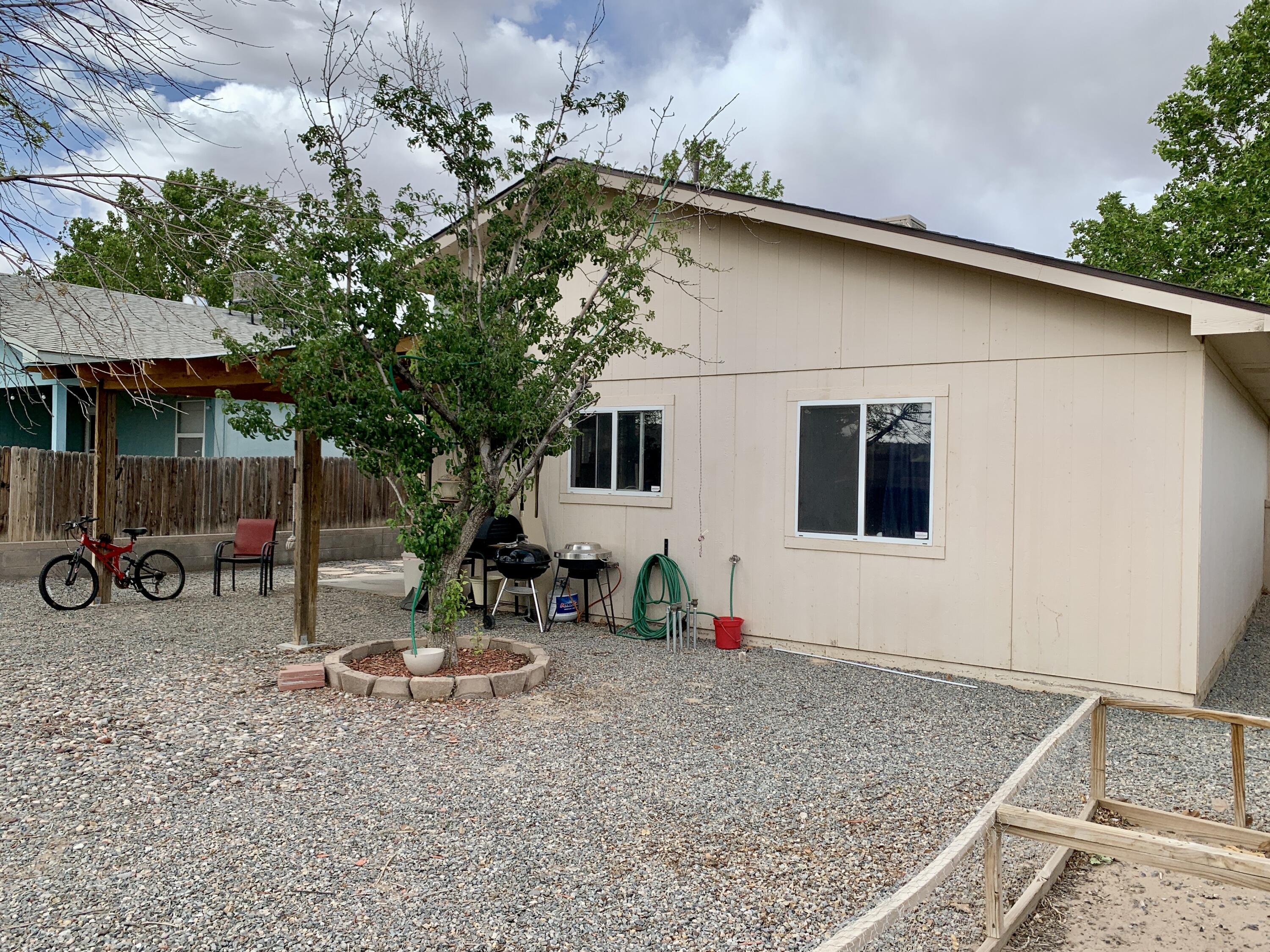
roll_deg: -3.2
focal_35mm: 26
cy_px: 476
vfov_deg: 53.1
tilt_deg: +1.5
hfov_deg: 67.3
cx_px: 635
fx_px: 954
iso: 25
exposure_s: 1/1350
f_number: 1.8
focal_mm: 4.25
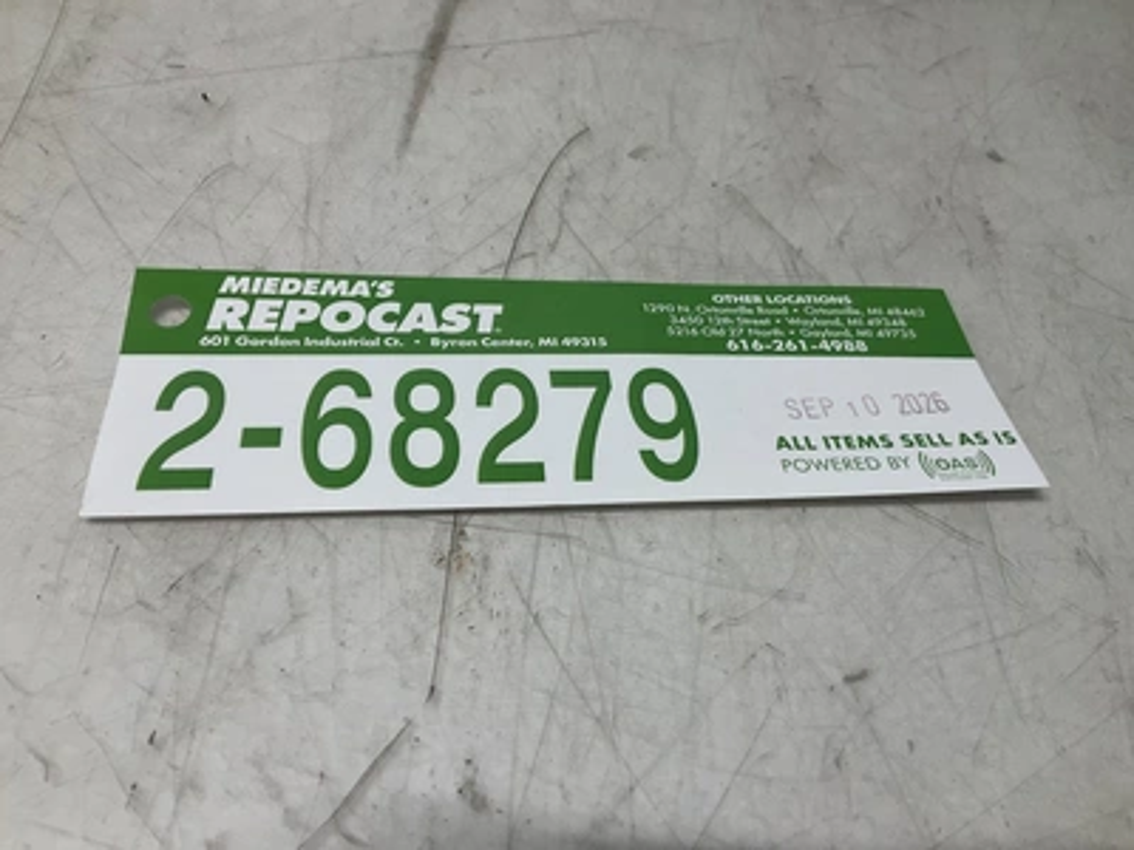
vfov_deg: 48.2
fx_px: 950
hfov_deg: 61.7
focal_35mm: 29
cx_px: 567
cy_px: 425
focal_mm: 3
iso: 32
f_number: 1.8
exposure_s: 1/120
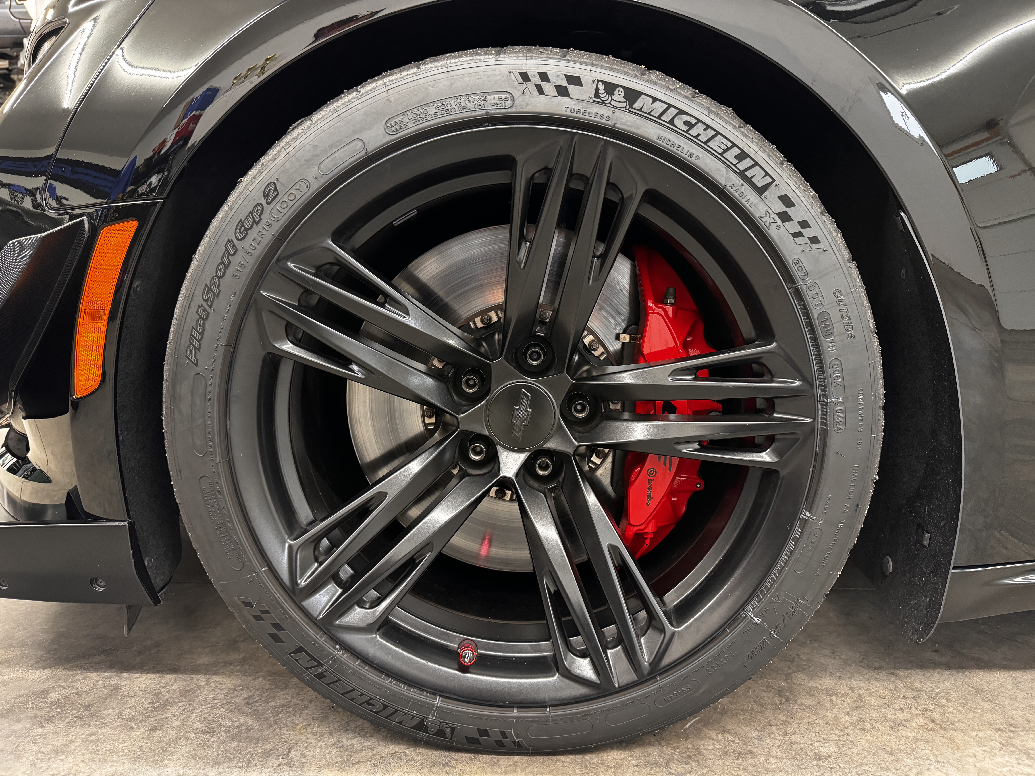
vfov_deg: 56.8
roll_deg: +0.3
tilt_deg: -8.9
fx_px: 718
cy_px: 388
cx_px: 518
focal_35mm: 24
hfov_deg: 71.6
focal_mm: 6.76
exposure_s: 1/60
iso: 640
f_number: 1.78
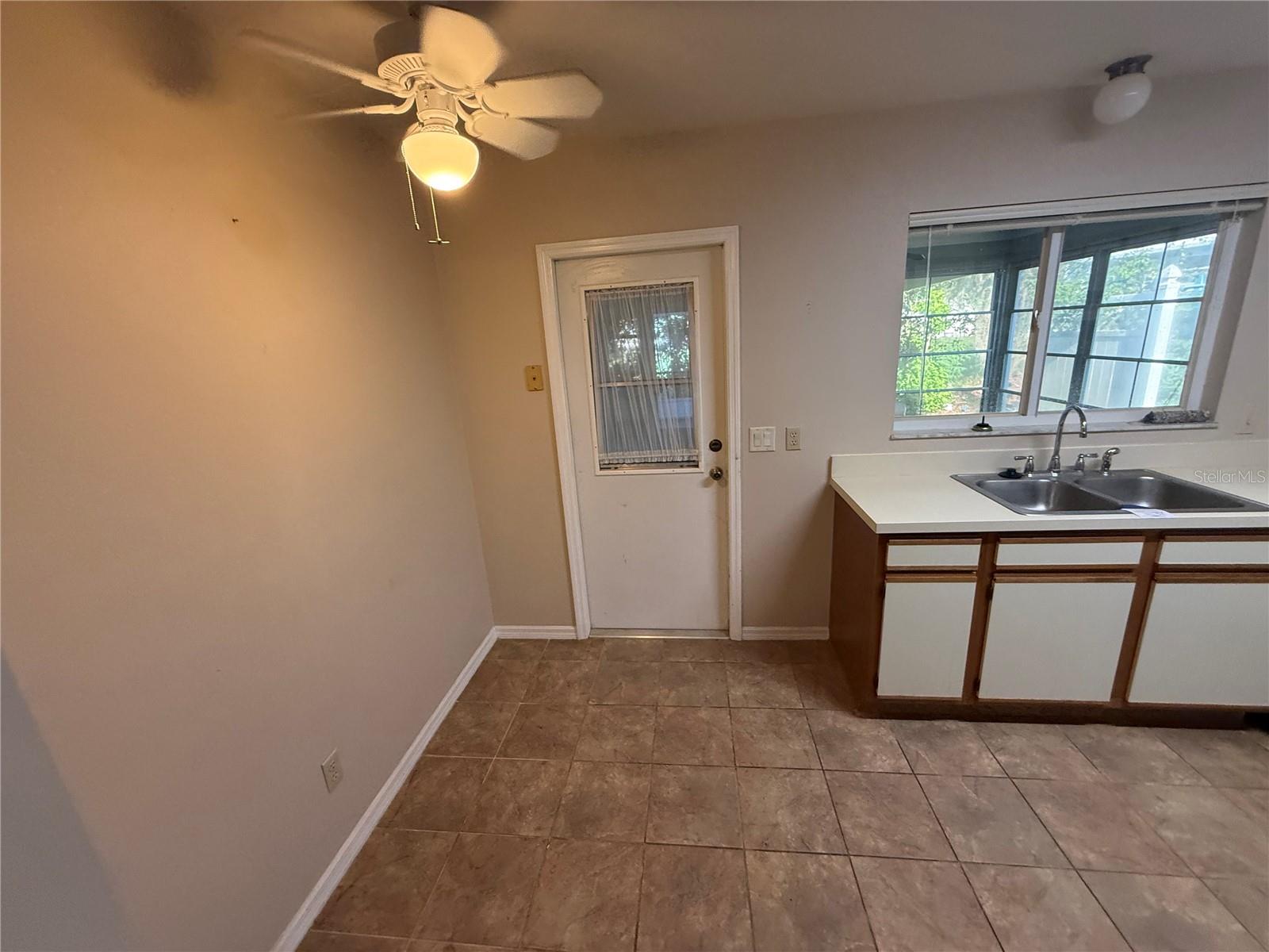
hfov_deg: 102.1
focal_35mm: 14
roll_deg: +3.2
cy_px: 476
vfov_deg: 85.7
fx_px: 513
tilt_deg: -9.9
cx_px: 634
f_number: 2.2
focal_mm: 2.22
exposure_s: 1/120
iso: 400
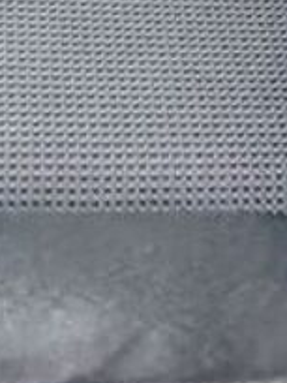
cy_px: -771
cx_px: 86
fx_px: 1227
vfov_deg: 11.1
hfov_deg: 13.3
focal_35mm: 111
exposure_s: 1/50
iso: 160
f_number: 2
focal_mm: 1.82
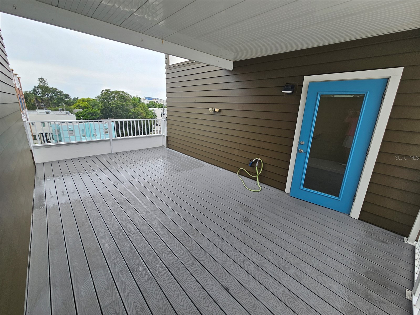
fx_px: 158
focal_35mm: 13
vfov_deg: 89.9
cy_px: 158
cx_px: 210
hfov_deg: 106.2
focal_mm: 2.2
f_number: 2.2
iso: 50
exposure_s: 1/245
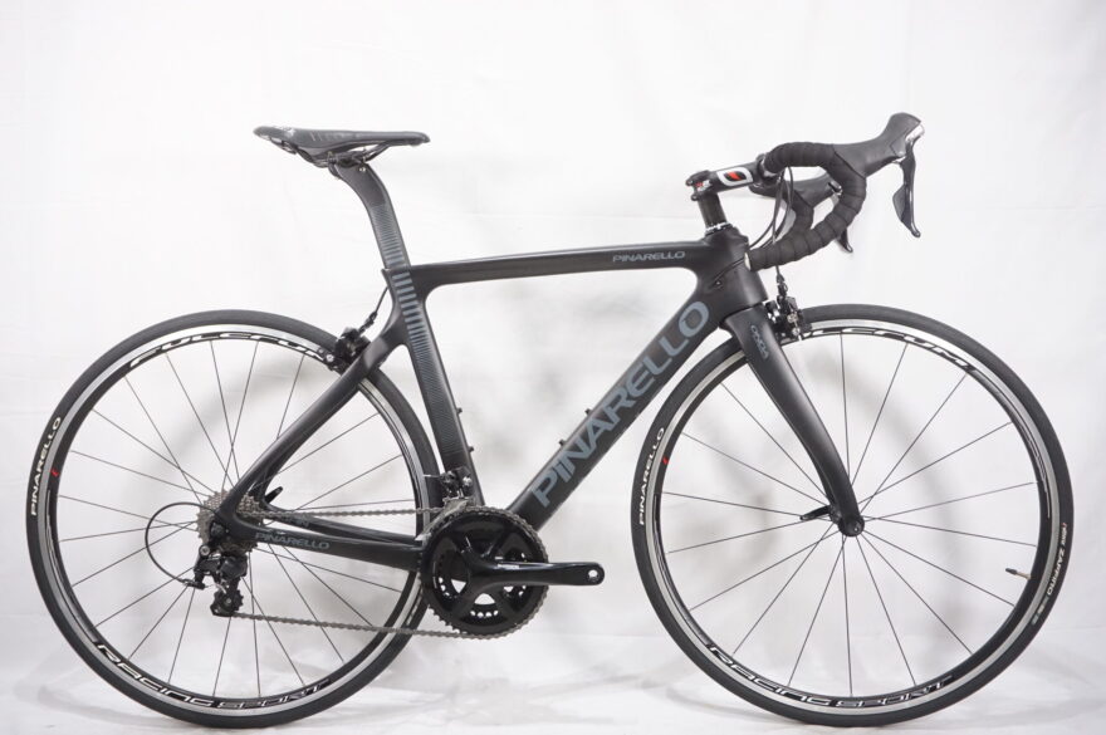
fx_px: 921
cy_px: 368
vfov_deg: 43.5
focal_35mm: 30
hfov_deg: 62.0
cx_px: 553
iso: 2000
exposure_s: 1/60
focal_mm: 20
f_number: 5.6
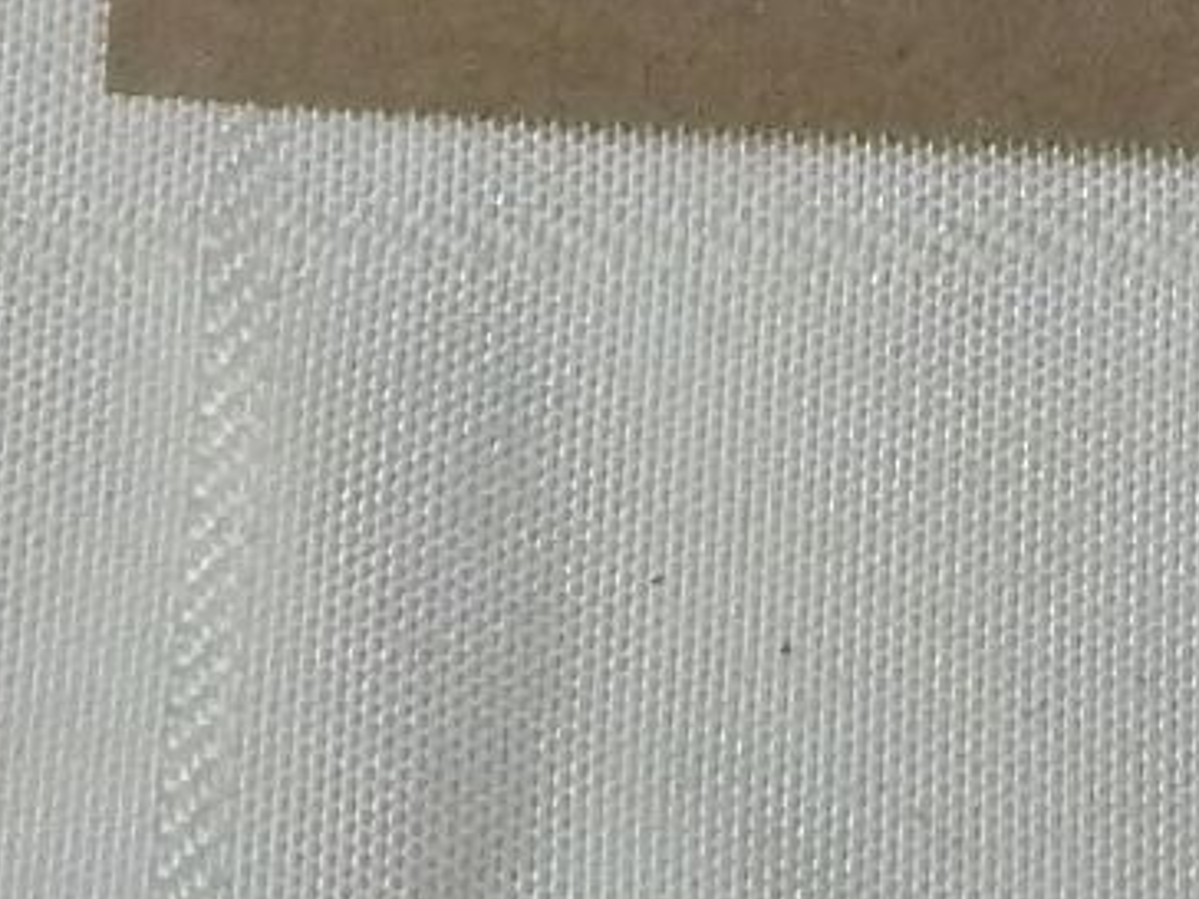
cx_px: 1535
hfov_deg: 11.0
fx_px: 6096
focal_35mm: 176
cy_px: -1222
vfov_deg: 7.9
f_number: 3.3
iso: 320
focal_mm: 4.1
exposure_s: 1/30
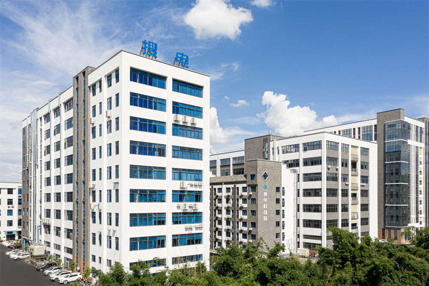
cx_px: 214
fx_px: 334
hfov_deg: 65.5
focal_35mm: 28
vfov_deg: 46.4
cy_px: 143
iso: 100
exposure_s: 1/640
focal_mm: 10.26
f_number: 6.3
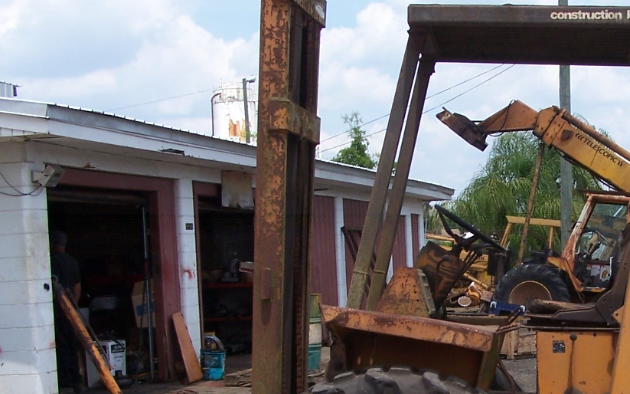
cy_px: 288
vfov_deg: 17.1
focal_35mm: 76
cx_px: 534
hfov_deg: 26.5
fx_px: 1305
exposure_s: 1/640
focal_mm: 6.3
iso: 80
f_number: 4
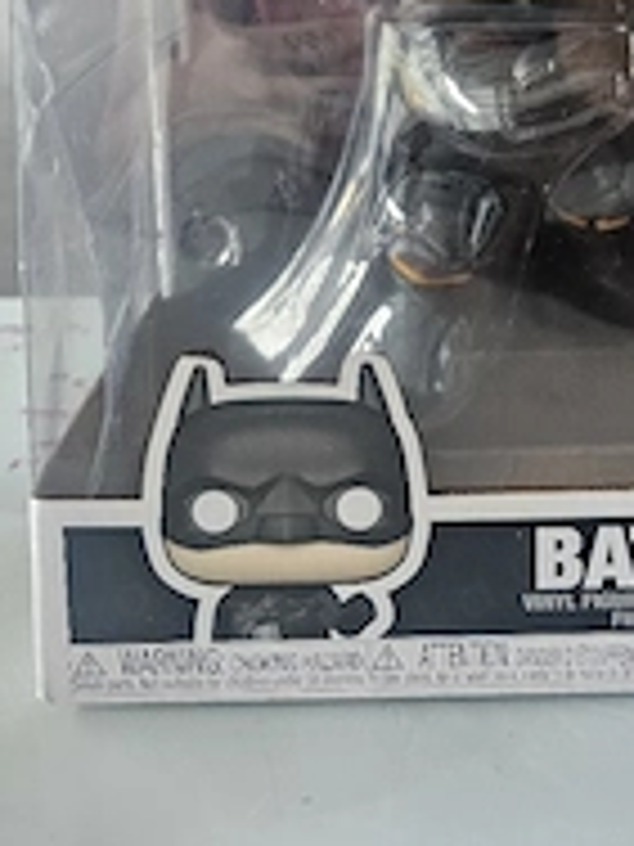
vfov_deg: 34.7
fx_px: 1197
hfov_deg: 28.7
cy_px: -36
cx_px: 544
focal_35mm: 49
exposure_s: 1/101
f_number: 1.7
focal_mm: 6.3
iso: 640
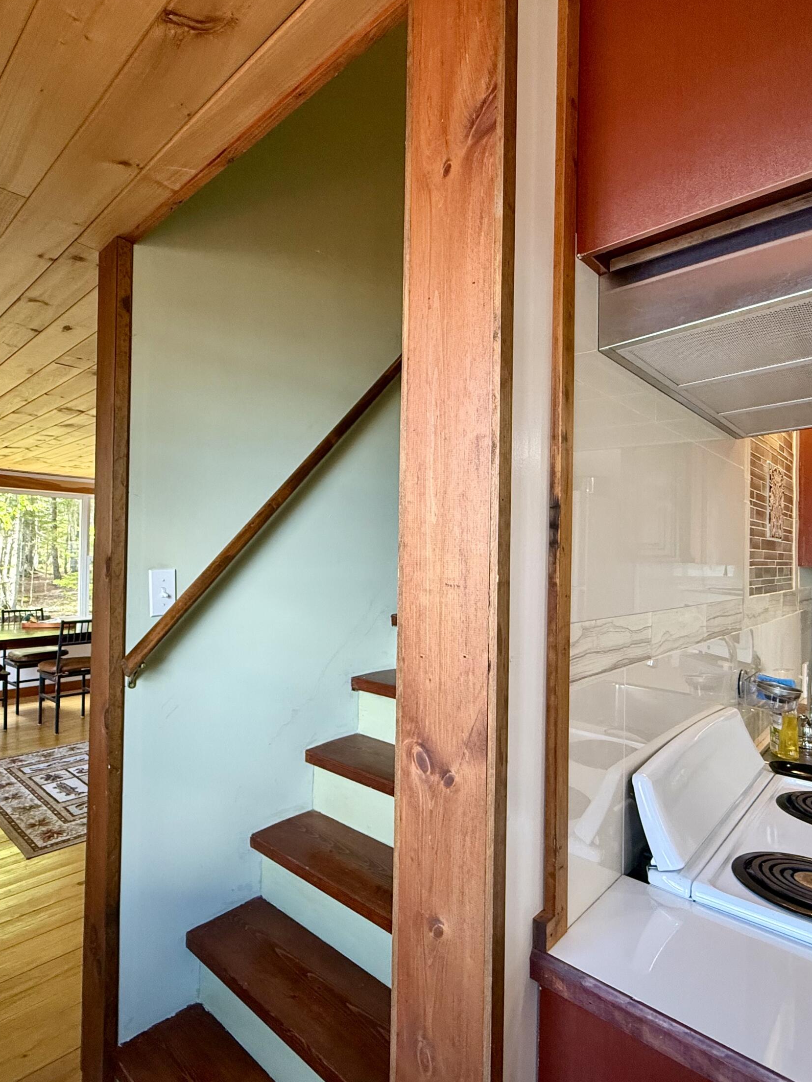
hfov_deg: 68.4
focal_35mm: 19
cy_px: 544
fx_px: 594
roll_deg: -0.8
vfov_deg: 84.7
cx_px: 352
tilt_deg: +1.5
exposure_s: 1/120
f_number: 2.2
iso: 250
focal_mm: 2.22
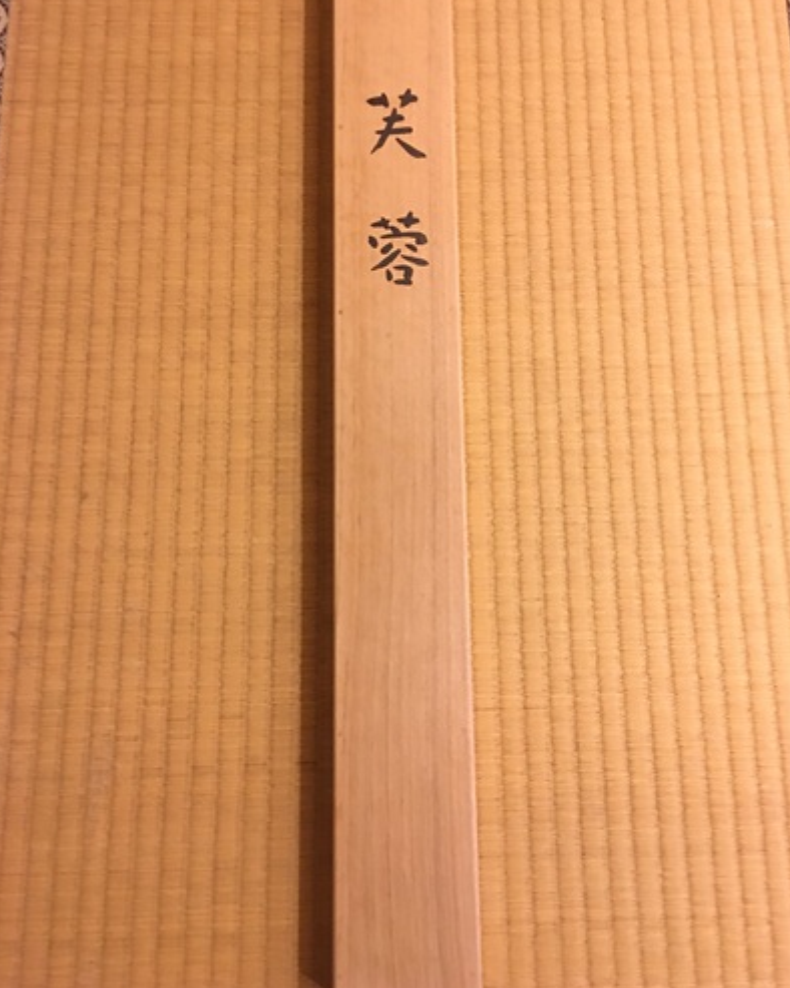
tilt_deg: -77.7
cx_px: 400
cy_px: 481
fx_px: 907
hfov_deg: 47.1
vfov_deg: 57.2
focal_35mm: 31
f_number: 2.2
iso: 100
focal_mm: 4.15
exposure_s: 1/4
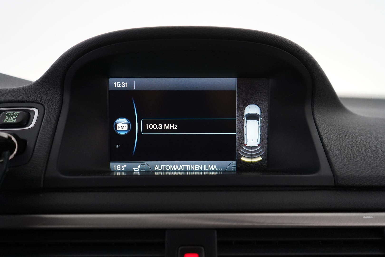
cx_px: 192
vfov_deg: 43.6
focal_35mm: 30
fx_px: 321
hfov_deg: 61.9
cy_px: 128
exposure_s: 1/40
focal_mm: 30
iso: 2000
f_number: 3.5
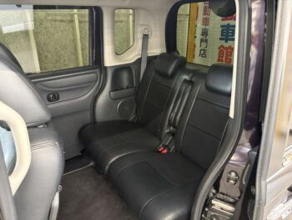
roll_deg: +0.5
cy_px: 110
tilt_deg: -21.2
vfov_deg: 53.1
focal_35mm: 26
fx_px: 219
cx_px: 146
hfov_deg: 67.3
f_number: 1.6
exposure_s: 1/33
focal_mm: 5.96
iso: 640
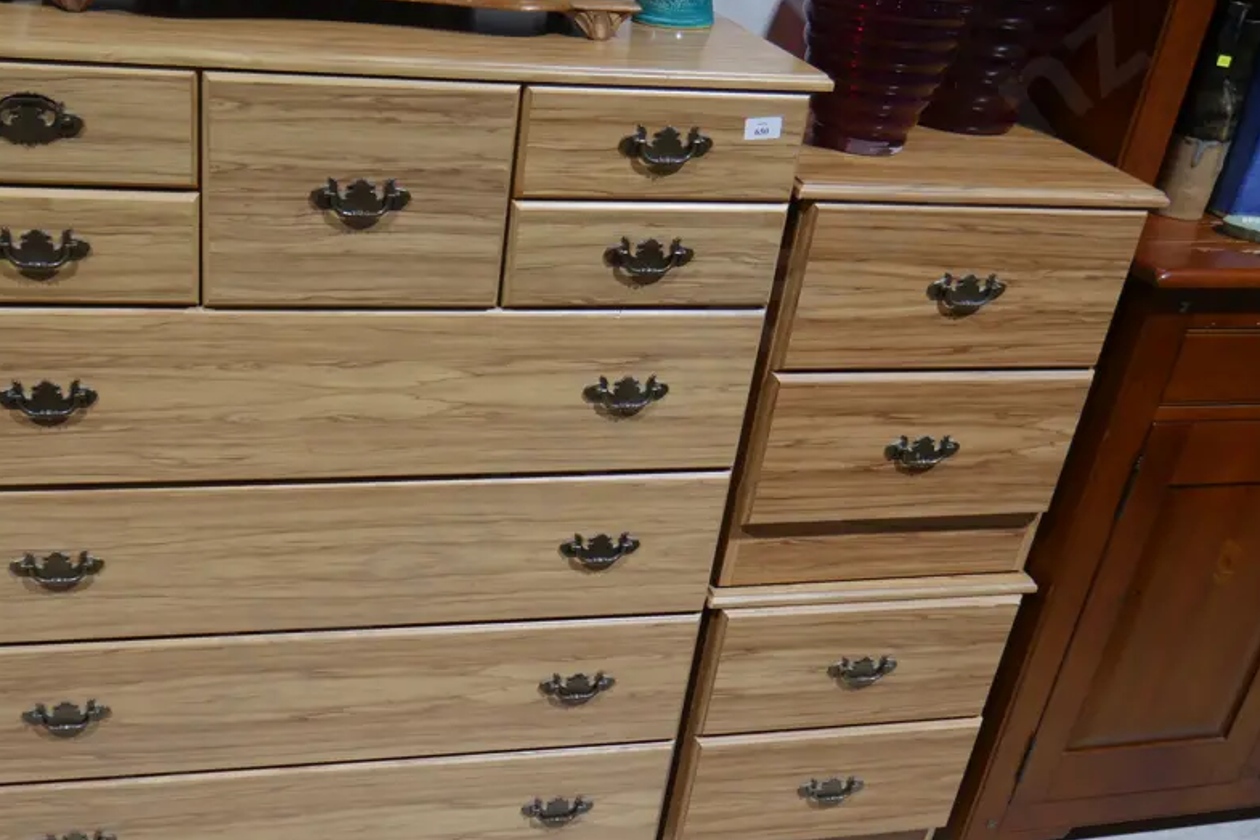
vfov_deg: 34.9
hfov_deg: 50.2
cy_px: 525
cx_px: 472
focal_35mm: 38
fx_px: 1330
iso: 250
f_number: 3.5
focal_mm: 14
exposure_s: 1/60
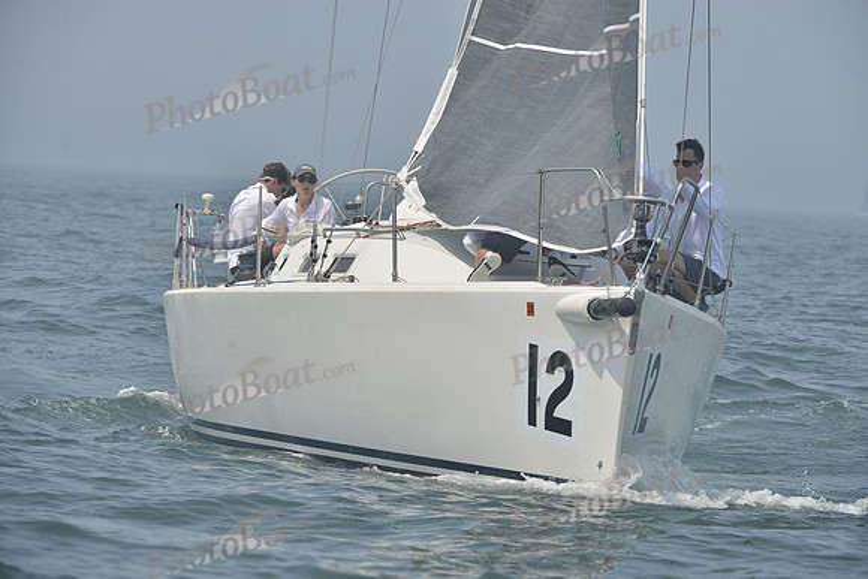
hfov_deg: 10.3
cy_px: 290
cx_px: 434
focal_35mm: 200
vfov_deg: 6.9
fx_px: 4823
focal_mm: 200
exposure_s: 1/1000
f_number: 9
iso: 280
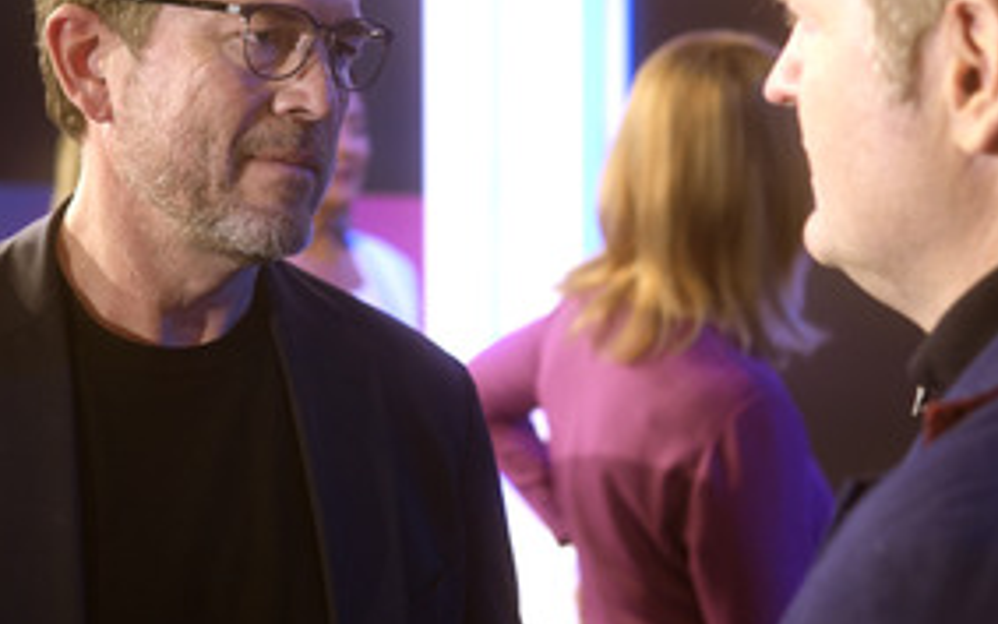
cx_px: 358
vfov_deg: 17.9
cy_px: 264
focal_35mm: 73
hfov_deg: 28.1
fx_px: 1986
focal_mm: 30
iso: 640
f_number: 2.2
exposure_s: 1/60
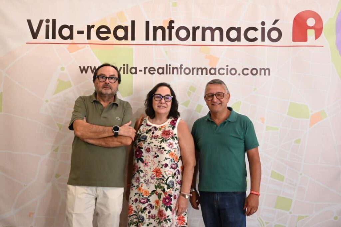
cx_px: 170
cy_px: 114
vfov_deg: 37.9
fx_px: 332
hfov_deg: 54.4
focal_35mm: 35
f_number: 4
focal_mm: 35
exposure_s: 1/250
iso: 6400
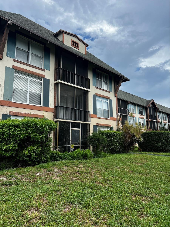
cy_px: 114
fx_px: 170
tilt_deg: +8.8
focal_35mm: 26
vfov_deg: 67.3
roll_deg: -0.7
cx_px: 85
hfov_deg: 53.1
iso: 50
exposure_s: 1/2083
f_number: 1.5
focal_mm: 5.7
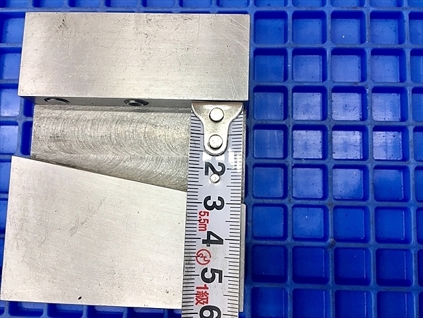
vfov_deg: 48.2
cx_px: 212
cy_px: 159
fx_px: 354
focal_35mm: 29
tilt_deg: -83.8
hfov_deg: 61.7
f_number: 2.2
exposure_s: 1/30
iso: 64
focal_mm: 4.15
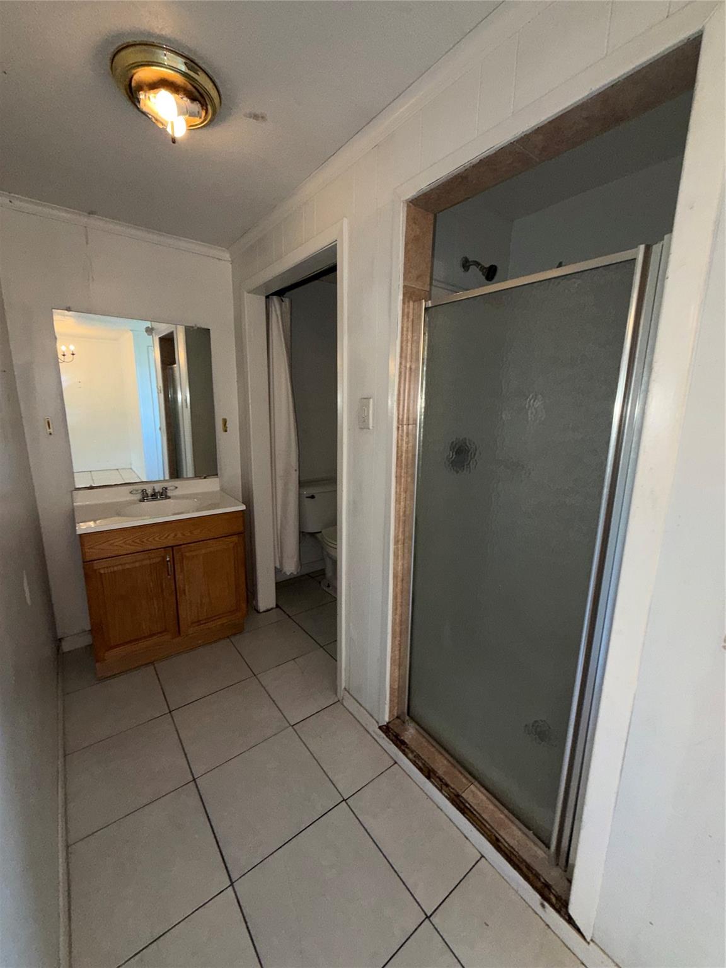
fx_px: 391
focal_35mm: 14
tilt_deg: -11.9
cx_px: 363
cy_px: 484
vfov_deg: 102.1
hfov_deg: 85.7
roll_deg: +0.0
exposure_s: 1/60
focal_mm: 2.22
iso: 80
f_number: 2.2
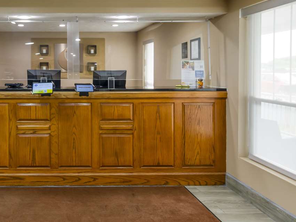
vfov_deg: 48.9
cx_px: 61
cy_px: 70
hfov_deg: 59.0
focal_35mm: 28
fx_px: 238
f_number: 8
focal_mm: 11
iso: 200
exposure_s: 1/1.67
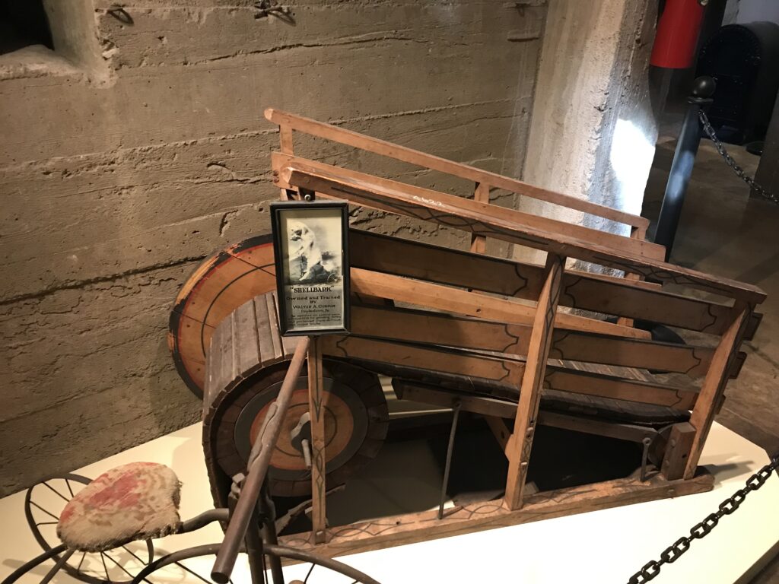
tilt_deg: -27.4
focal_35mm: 28
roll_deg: -0.6
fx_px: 630
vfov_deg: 49.7
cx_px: 390
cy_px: 292
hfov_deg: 63.4
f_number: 1.8
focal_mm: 3.99
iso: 80
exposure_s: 1/7
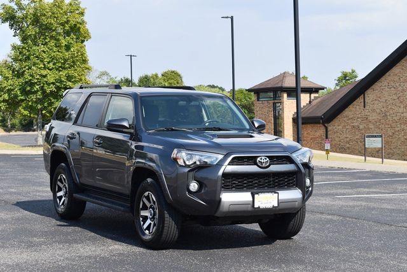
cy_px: 136
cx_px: 204
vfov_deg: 18.9
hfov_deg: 28.1
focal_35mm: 72
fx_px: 814
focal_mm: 48
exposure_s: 1/250
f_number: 8
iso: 110
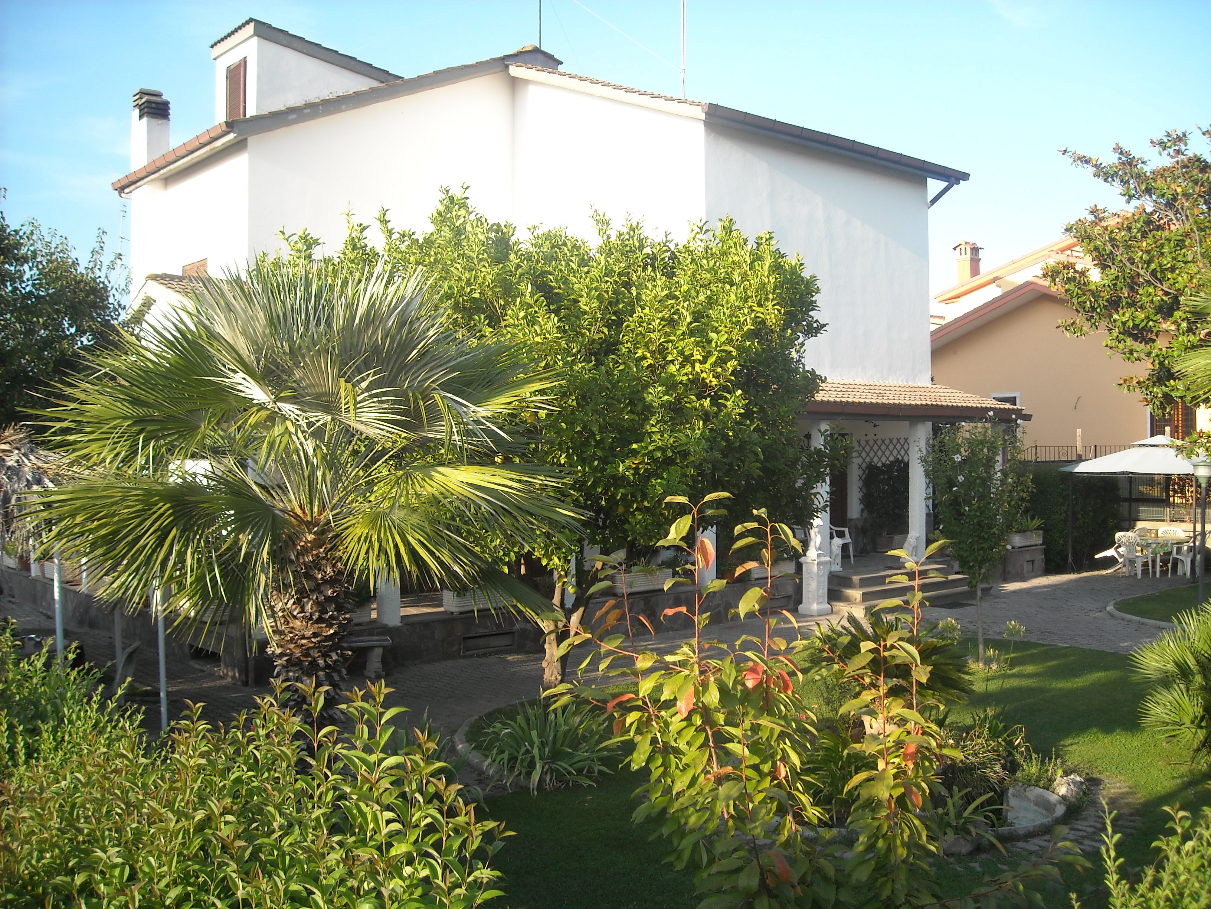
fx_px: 1225
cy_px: 454
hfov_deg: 52.6
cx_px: 606
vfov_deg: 40.7
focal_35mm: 35
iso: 64
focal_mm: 5.7
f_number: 2.8
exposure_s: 1/309
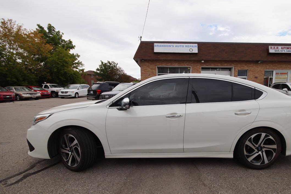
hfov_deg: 89.1
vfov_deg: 67.0
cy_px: 110
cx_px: 172
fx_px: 145
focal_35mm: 18
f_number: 7.1
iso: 100
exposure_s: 1/100
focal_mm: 10
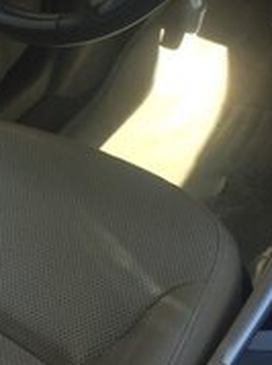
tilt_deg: -22.3
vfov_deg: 21.9
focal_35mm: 81
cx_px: 205
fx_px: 851
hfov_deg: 18.1
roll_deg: +4.5
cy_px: -103
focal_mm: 4.15
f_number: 2.2
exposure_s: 1/302
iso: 32
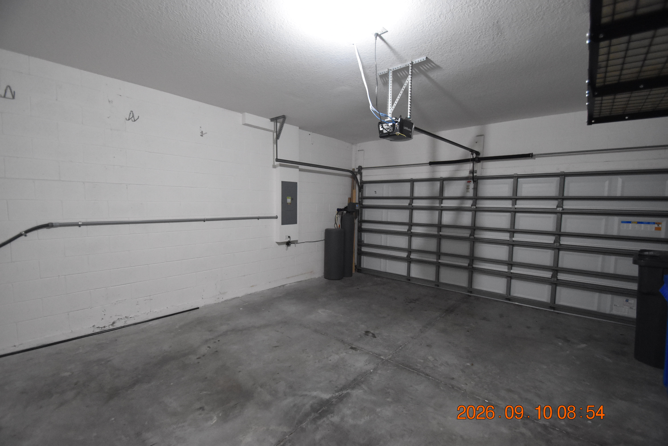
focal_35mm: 15
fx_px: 278
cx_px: 334
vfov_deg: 77.3
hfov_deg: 100.4
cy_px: 223
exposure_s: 1/60
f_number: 3.5
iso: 3200
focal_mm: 10
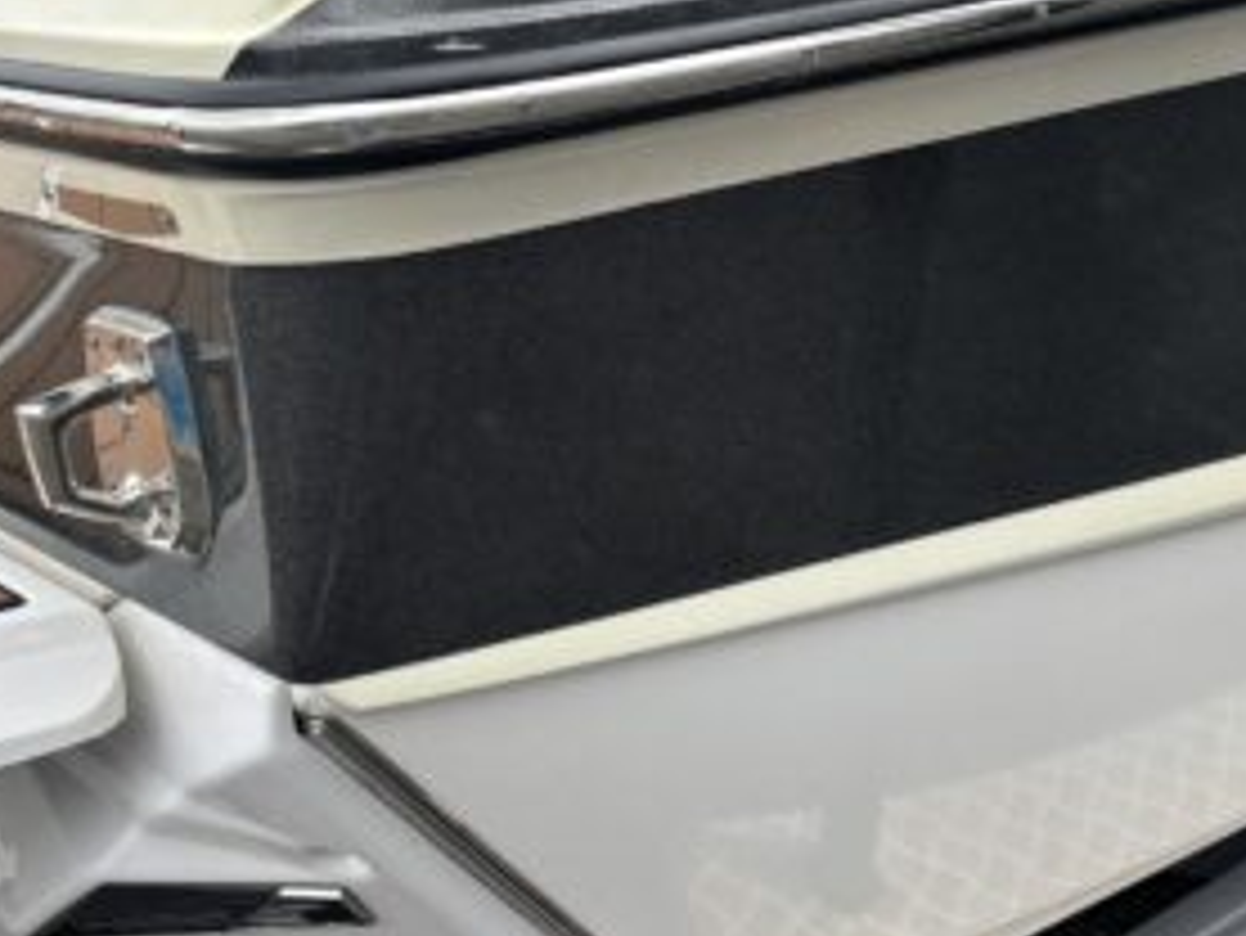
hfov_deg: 37.8
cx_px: 807
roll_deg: -1.3
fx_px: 1801
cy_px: 194
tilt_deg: -12.5
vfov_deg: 28.5
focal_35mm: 50
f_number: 1.6
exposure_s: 1/2342
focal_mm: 5.96
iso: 50
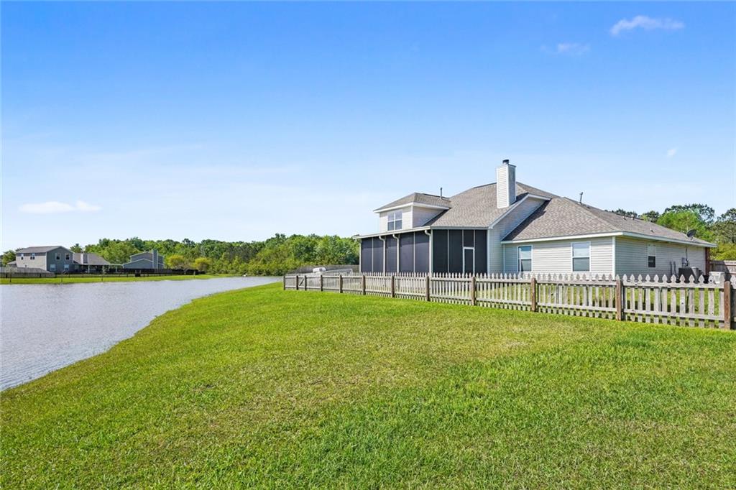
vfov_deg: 70.4
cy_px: 245
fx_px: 347
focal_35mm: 17
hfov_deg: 93.3
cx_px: 368
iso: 800
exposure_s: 1/1600
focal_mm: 17
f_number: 11
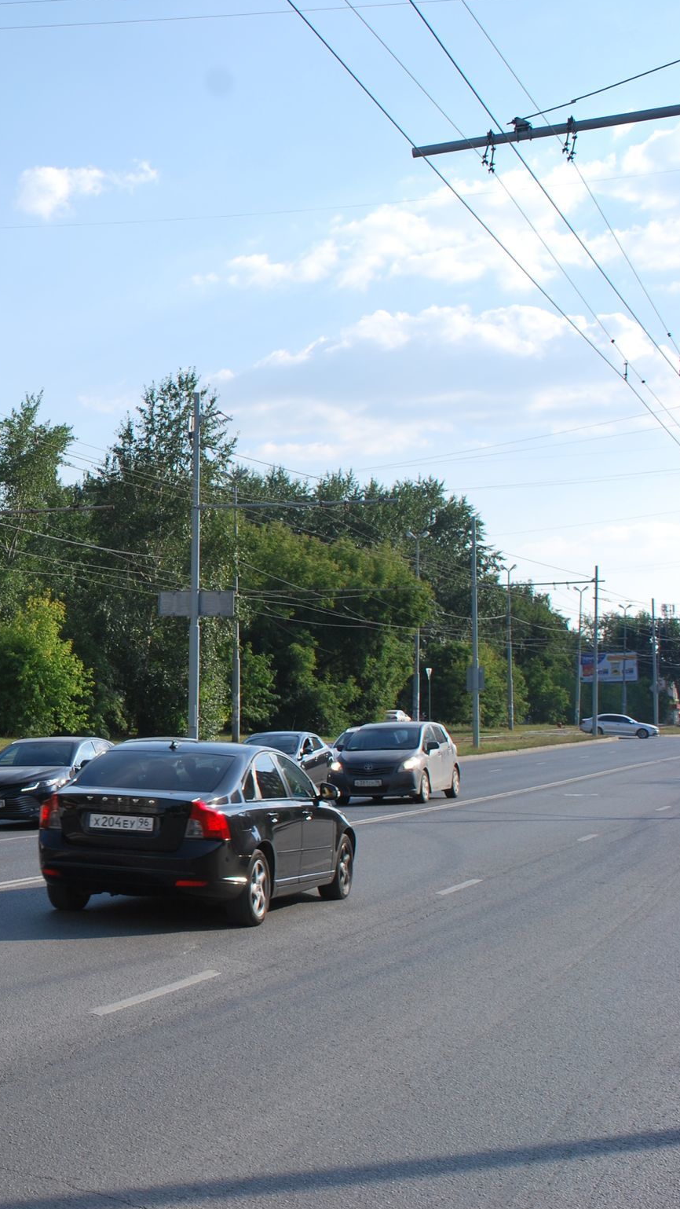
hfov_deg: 19.4
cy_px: 606
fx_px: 1827
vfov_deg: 36.6
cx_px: -218
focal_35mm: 57
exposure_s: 1/200
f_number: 7.1
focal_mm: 24
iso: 100
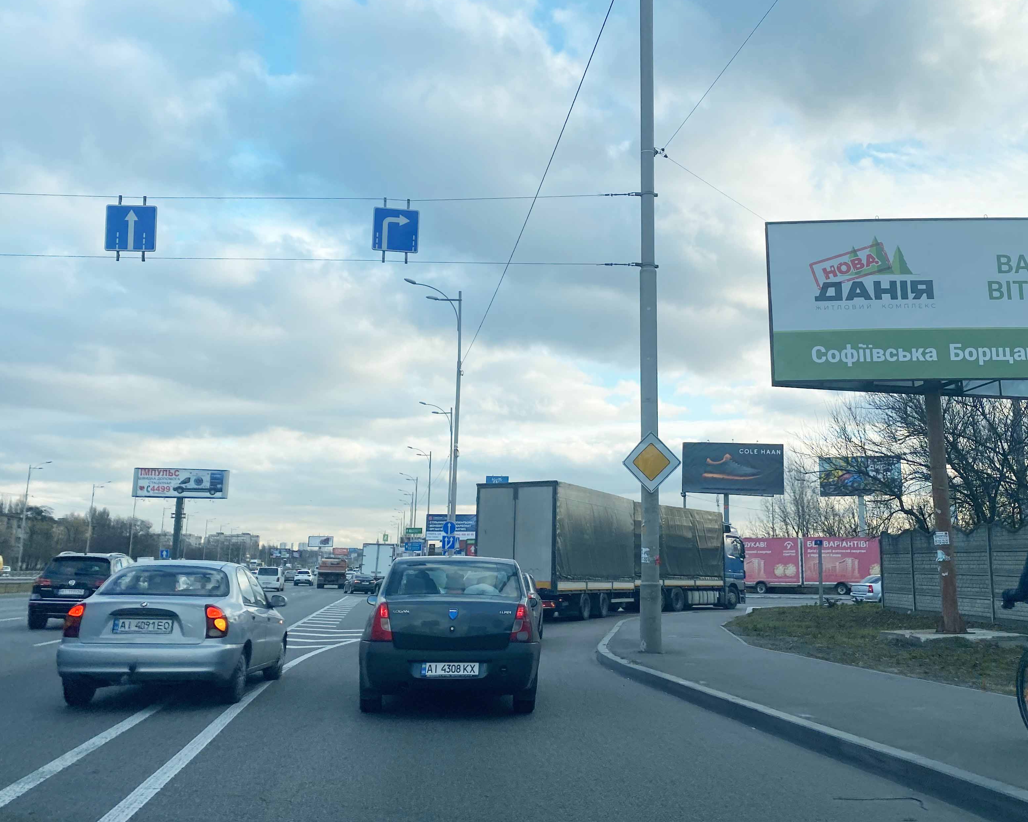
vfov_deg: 44.5
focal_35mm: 33
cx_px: 593
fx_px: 1004
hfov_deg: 54.0
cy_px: 364
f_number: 1.8
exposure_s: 1/1124
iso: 32
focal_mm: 4.25
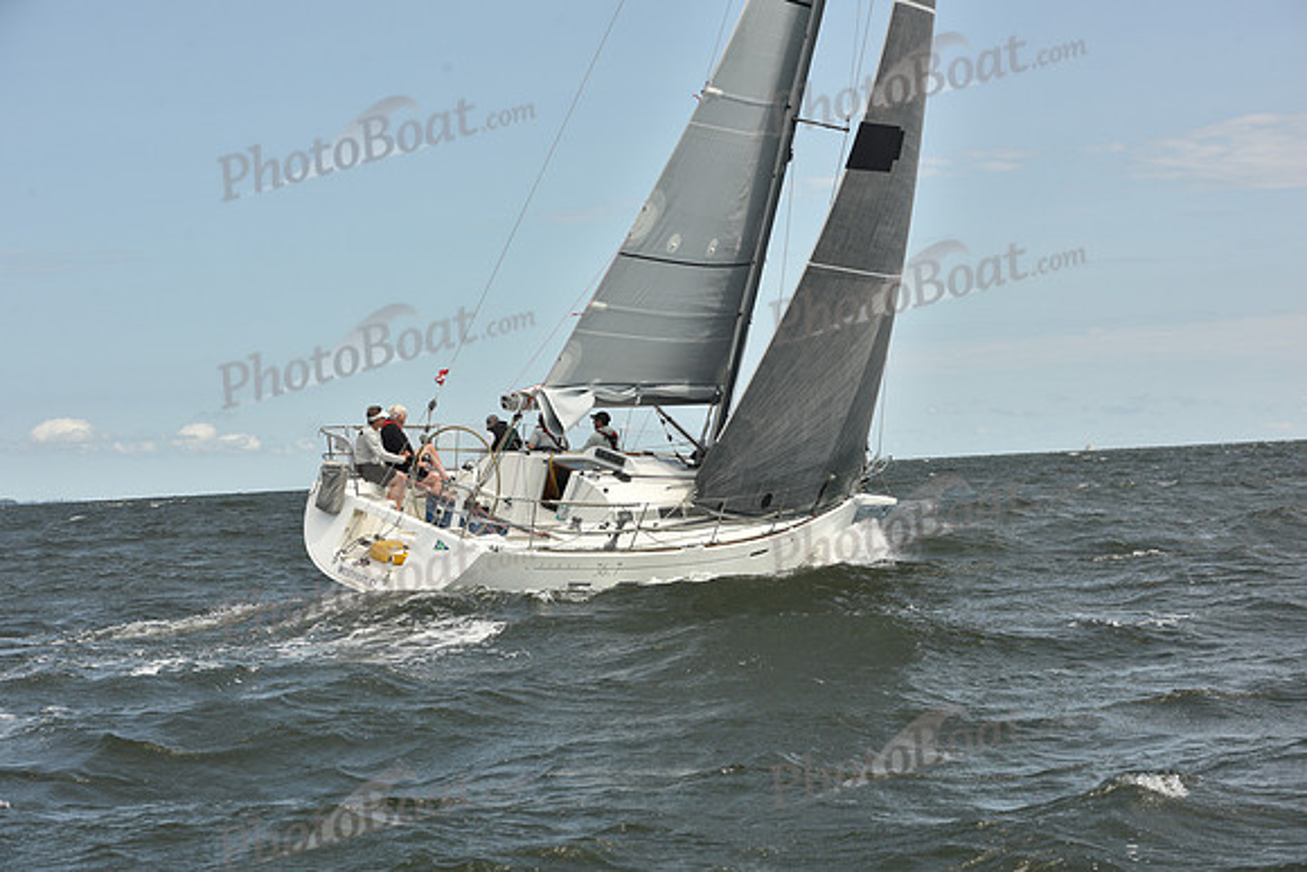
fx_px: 2542
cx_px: 654
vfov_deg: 19.5
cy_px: 436
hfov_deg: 28.8
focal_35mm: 70
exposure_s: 1/800
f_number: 8
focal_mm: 70
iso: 250
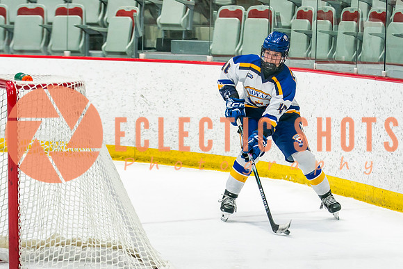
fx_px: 2451
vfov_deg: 6.3
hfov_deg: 9.4
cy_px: 123
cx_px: 263
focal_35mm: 219
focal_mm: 105
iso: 640
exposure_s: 1/640
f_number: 3.2
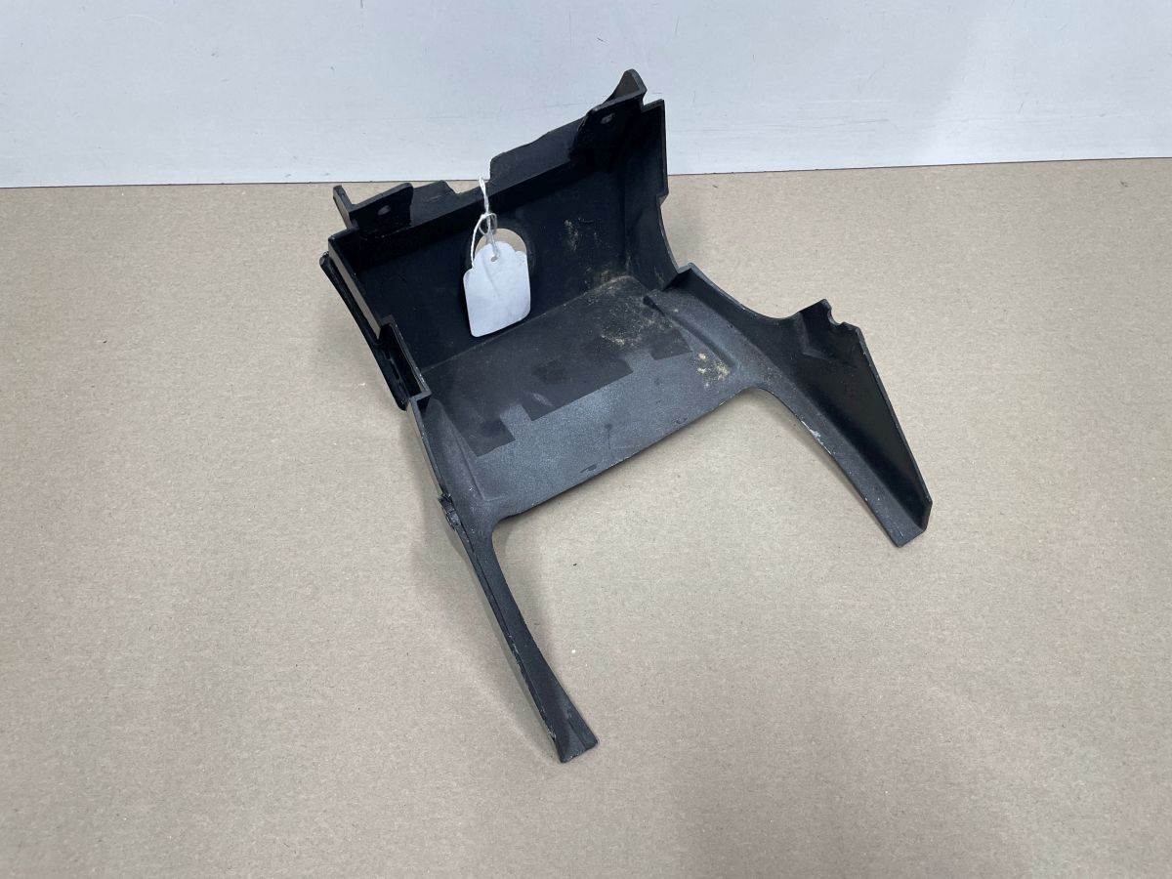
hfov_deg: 67.3
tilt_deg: -55.9
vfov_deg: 53.1
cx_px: 586
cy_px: 440
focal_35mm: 26
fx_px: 880
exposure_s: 1/100
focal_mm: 4.2
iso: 125
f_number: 1.6
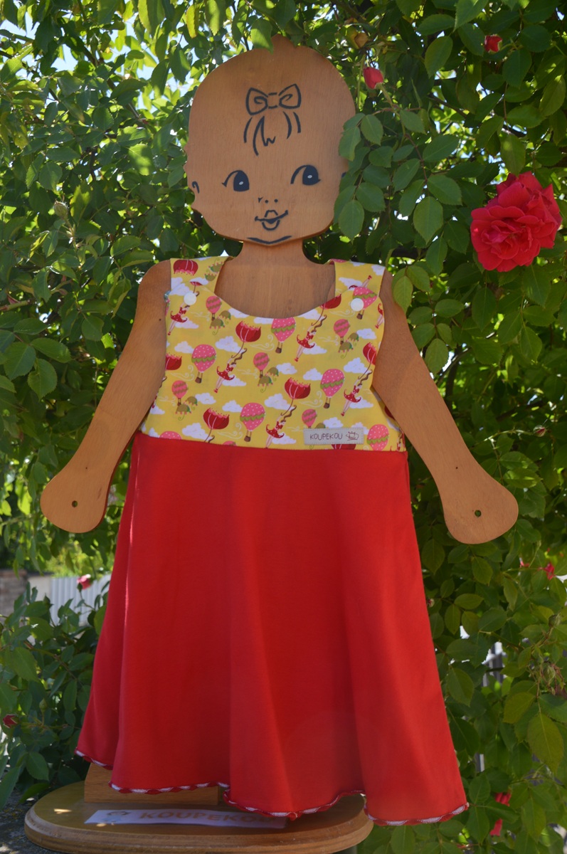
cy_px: 427
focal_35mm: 40
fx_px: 959
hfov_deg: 32.9
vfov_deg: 48.0
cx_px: 284
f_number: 6.3
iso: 100
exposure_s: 1/160
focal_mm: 27
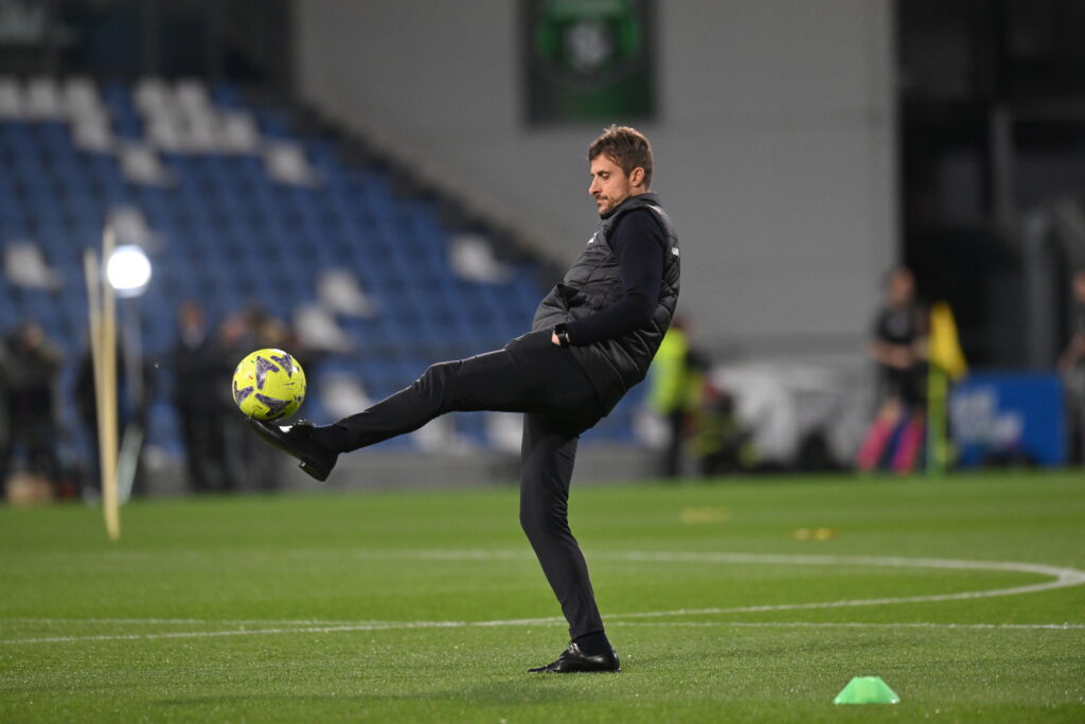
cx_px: 542
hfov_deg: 5.2
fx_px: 12056
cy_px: 362
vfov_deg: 3.4
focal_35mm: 400
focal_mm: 400
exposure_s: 1/1600
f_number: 4
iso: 3200
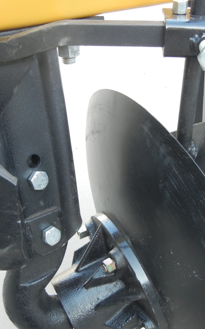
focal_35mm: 47
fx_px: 420
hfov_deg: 27.4
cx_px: 122
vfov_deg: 42.6
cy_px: 179
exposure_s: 1/47.6
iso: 160
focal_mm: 5.4
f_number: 3.5
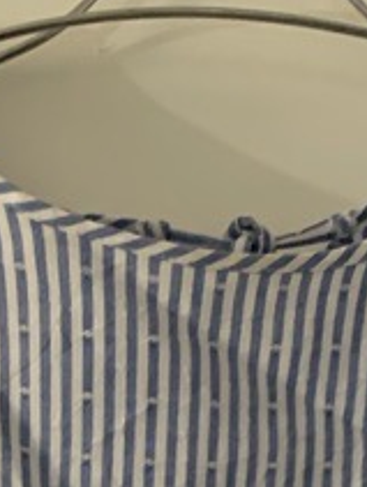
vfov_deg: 13.3
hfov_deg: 12.1
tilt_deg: -2.8
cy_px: 1034
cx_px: 171
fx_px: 1733
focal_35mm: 123
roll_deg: +0.7
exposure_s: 1/54
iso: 400
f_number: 1.8
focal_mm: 4.25
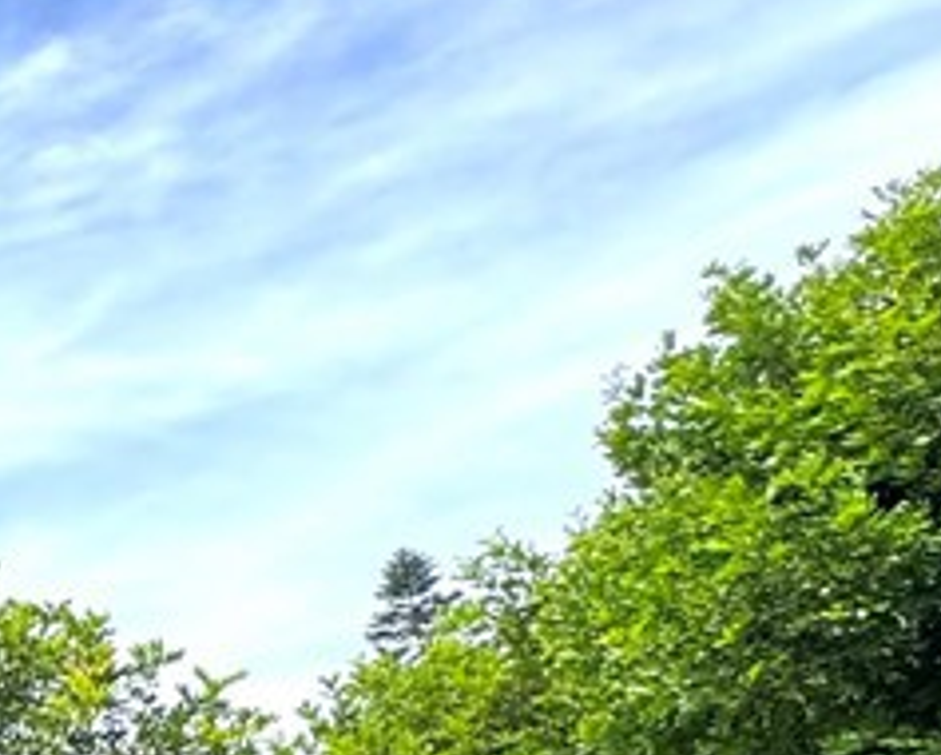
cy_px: 898
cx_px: -965
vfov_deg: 23.7
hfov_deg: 18.8
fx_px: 1645
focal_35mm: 59
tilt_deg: +13.0
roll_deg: +4.0
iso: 40
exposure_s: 1/734
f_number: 2.2
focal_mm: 2.22
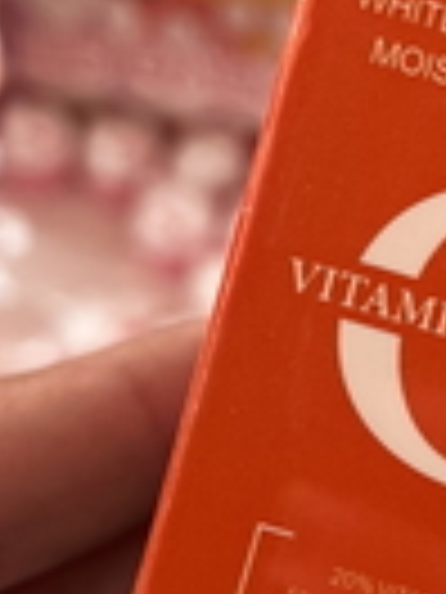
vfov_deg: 18.7
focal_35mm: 105
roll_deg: -3.1
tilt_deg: -39.6
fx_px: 1804
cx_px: 469
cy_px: 245
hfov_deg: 13.8
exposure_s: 1/449
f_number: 1.6
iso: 50
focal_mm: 5.1
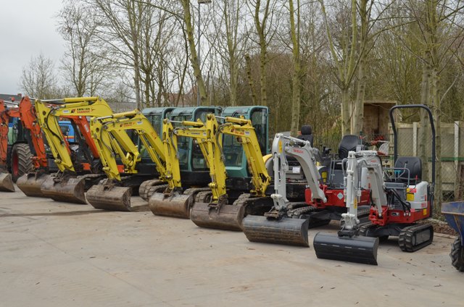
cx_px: 232
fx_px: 579
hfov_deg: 43.7
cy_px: 154
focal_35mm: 45
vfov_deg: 29.7
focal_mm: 30
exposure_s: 1/200
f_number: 7.1
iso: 200
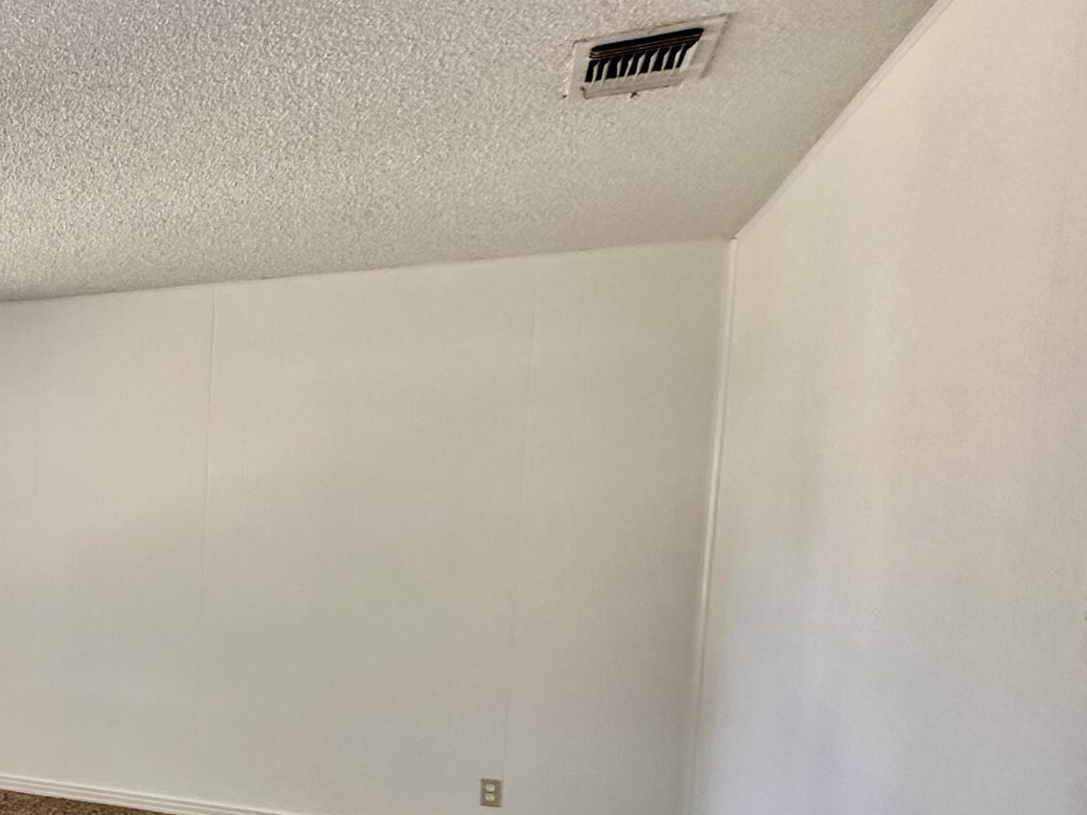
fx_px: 1162
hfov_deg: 38.6
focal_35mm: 37
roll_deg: -1.1
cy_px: 620
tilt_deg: -5.0
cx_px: -185
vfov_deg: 37.6
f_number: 2.2
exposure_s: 1/99
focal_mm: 2.22
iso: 160
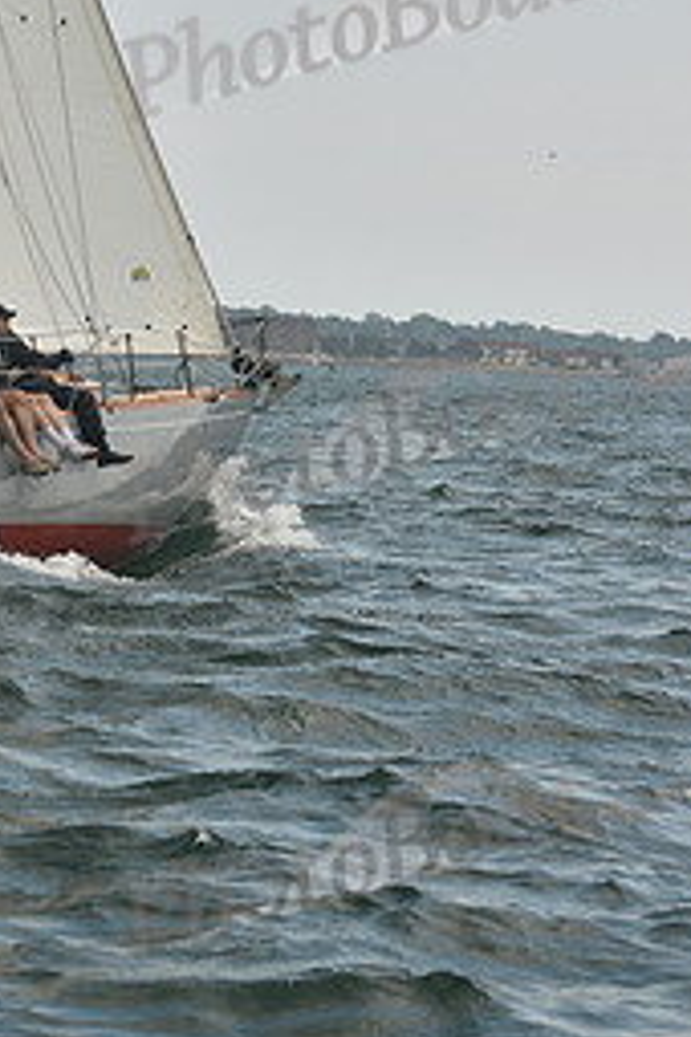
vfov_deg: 12.9
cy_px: 283
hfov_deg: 8.6
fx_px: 4578
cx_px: -85
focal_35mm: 159
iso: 250
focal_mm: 70
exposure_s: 1/500
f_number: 5.6
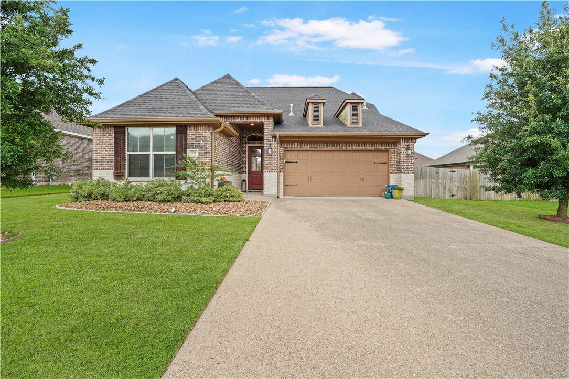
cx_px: 284
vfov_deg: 73.7
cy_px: 190
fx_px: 253
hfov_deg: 96.7
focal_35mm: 16
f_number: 8
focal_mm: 16
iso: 100
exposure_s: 1/10
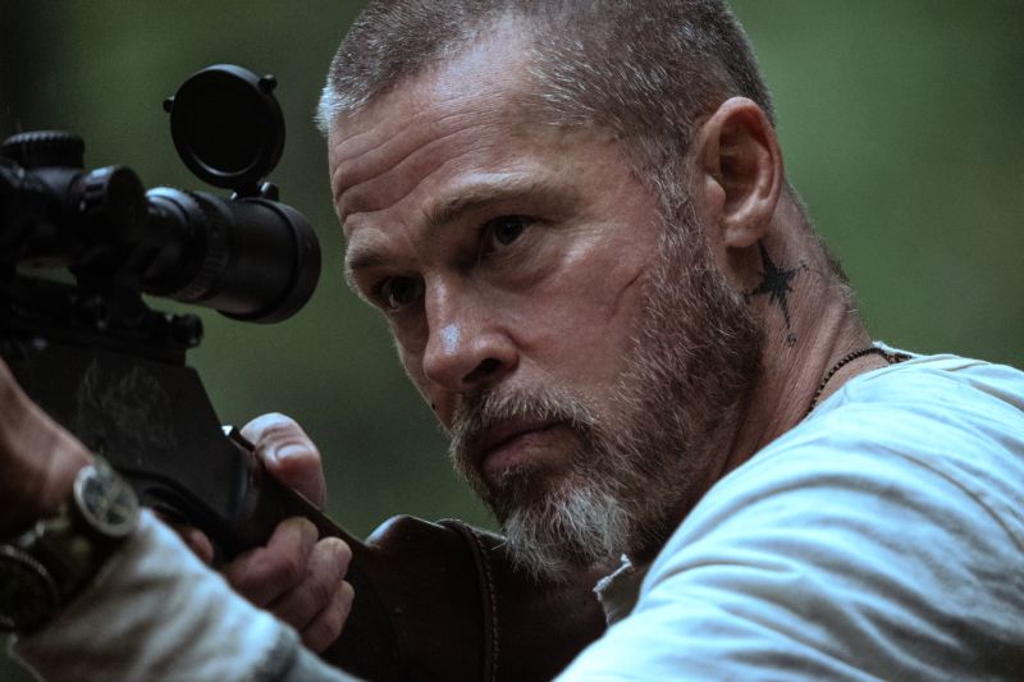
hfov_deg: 3.4
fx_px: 17062
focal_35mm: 600
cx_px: 512
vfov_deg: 2.3
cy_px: 341
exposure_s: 1/320
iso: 6400
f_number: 6.3
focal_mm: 600
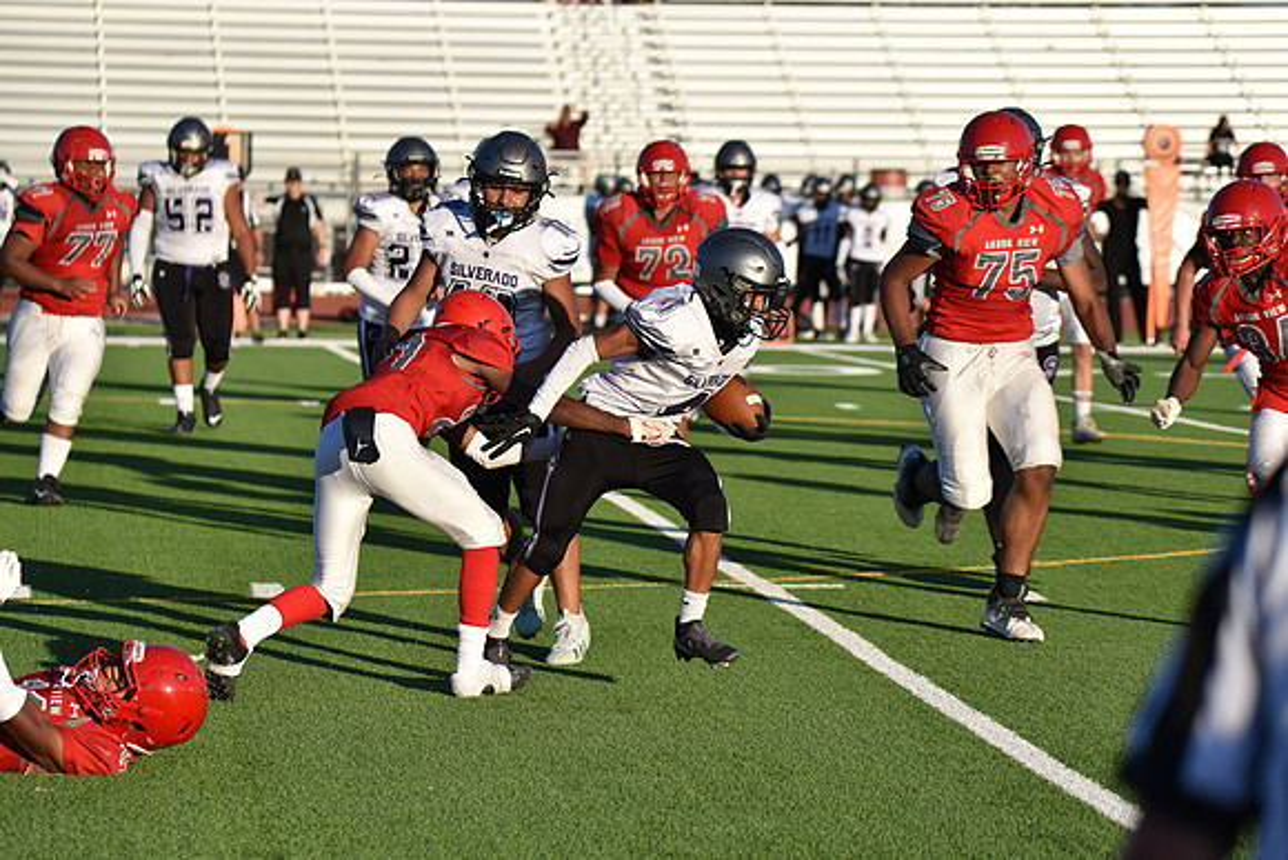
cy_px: 430
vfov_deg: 9.2
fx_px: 5368
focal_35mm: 150
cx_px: 644
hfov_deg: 13.7
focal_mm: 150
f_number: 5.6
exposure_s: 1/4000
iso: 800
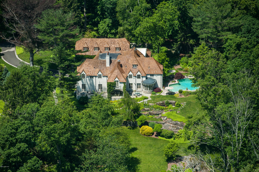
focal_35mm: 185
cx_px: 130
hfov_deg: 11.1
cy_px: 86
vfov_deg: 7.4
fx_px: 1330
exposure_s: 1/1600
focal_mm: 185
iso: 400
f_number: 5.6
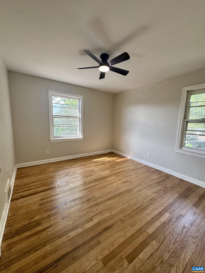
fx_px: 111
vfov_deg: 102.1
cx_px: 102
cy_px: 136
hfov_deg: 85.7
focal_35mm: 14
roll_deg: -1.7
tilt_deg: -8.5
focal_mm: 2.22
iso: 50
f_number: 2.2
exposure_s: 1/99
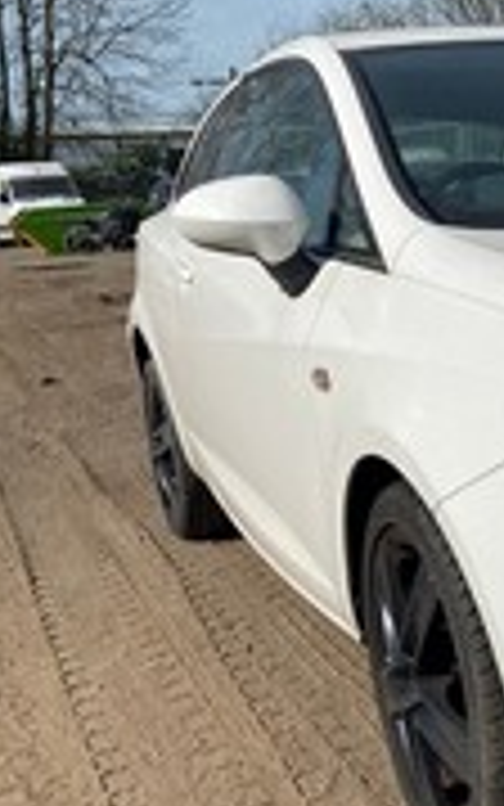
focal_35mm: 54
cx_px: 778
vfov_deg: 37.5
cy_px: 446
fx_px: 1186
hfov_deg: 20.3
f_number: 1.8
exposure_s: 1/5236
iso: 32
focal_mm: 4.25
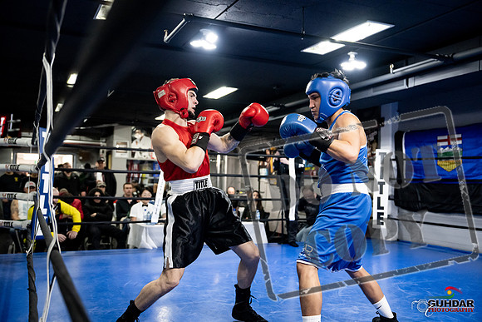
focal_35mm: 35
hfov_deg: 54.4
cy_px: 161
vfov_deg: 37.9
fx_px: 469
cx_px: 241
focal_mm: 35
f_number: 2.8
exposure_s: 1/1000
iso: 8000
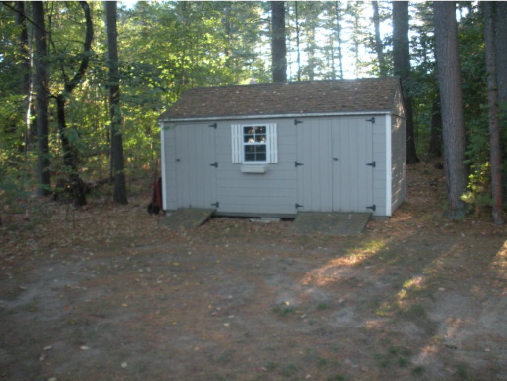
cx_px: 254
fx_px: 513
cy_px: 190
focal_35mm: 35
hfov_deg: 52.6
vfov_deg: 40.7
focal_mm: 6.3
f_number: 3.5
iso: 292
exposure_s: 1/55.5
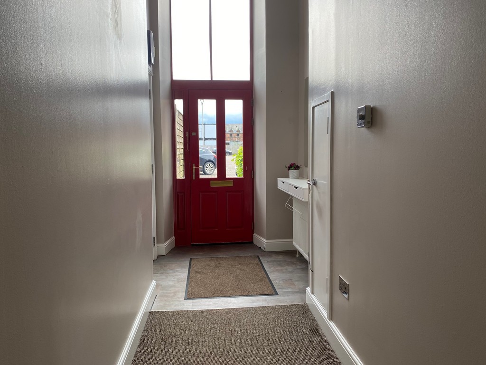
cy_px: 182
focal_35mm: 26
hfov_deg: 67.3
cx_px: 243
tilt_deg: -4.0
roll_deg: +0.1
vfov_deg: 53.1
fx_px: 365
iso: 40
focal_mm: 4.25
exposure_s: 1/122
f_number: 1.8
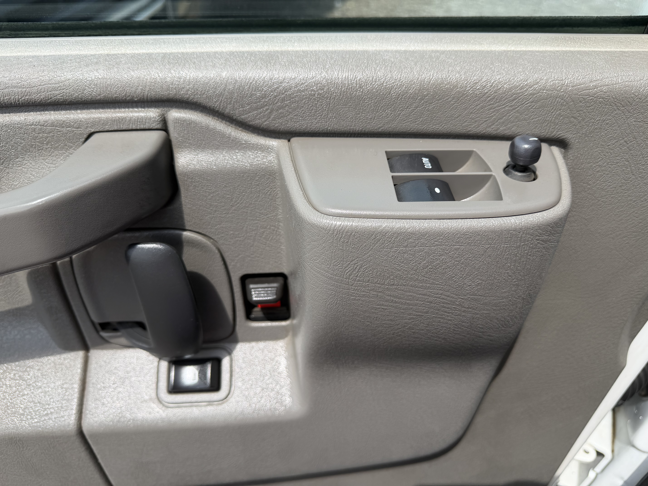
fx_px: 449
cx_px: 324
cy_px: 243
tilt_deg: -43.0
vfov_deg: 56.8
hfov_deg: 71.6
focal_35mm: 24
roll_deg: +1.1
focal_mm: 6.76
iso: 80
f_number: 1.78
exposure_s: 1/2525
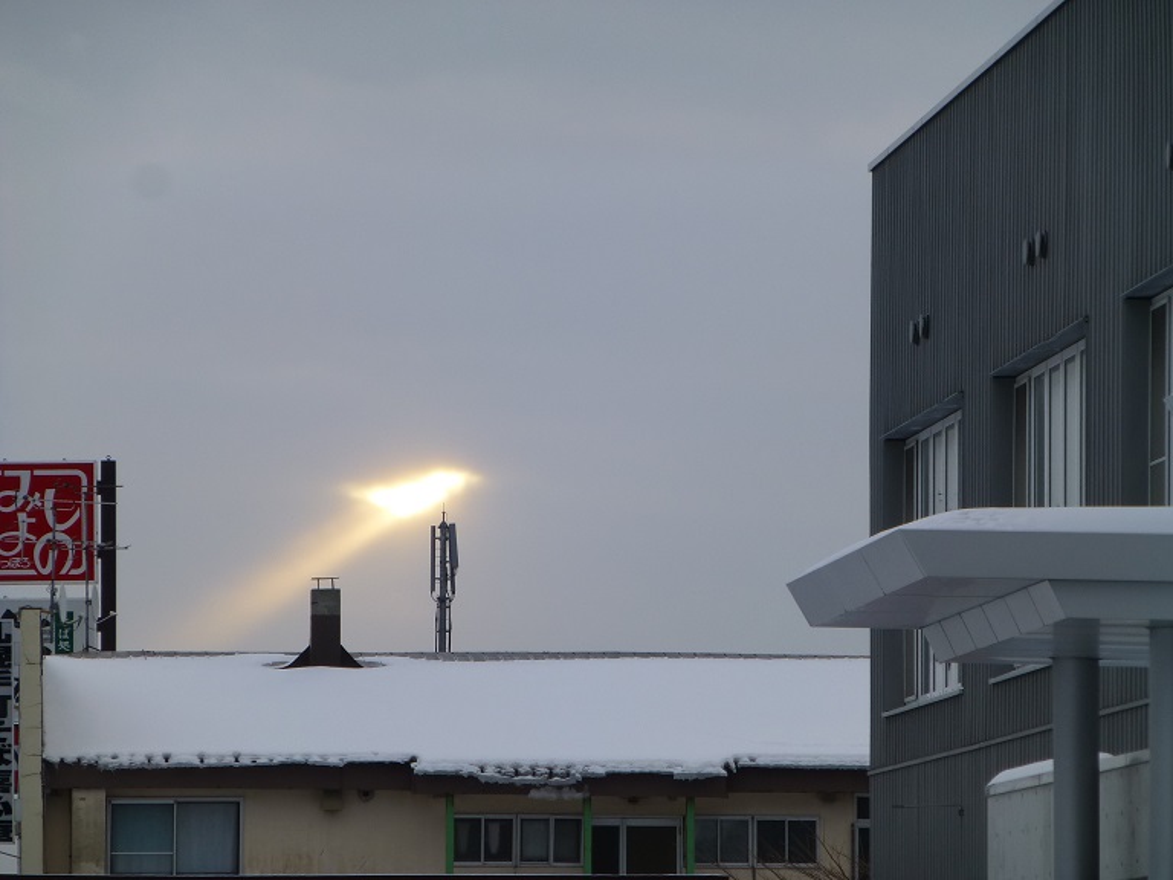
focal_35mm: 249
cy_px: 440
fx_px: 8438
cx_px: 586
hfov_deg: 8.0
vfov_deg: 6.0
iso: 100
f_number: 5.7
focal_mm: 44.4
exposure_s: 1/100
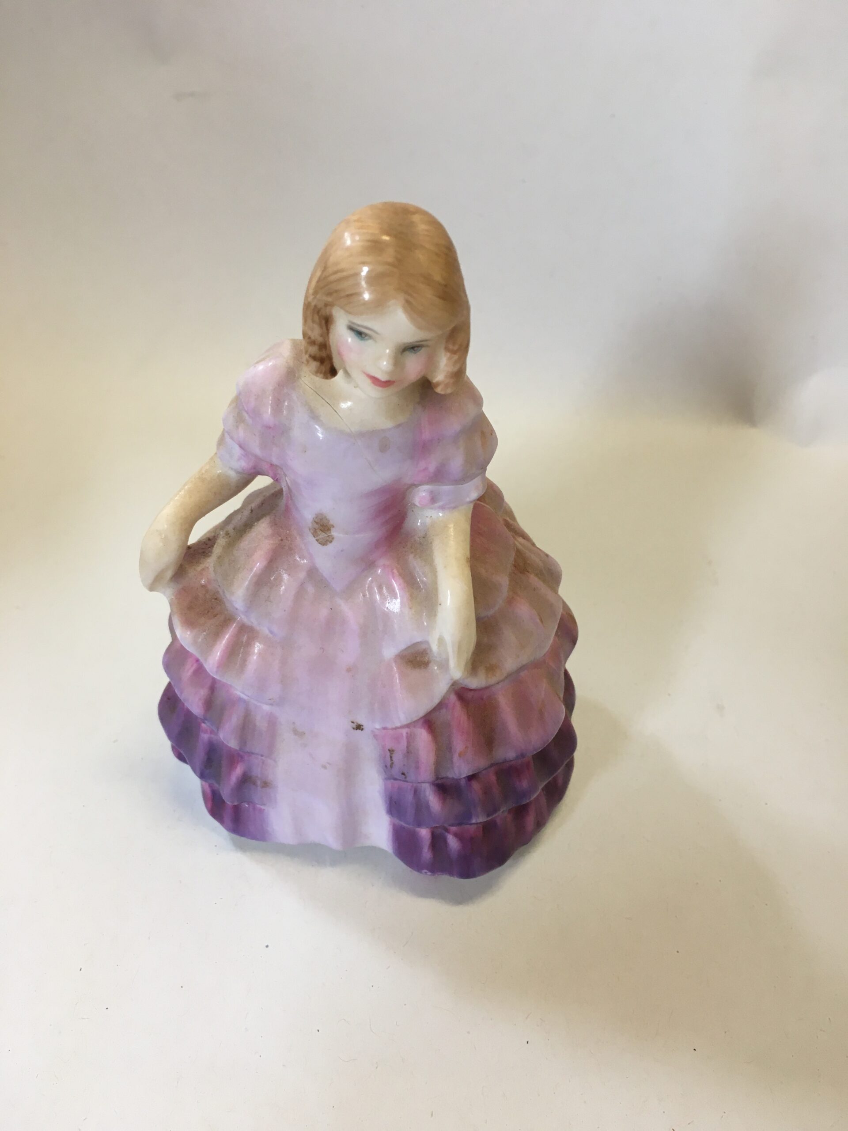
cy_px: 566
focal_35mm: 29
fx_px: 947
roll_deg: -2.2
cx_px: 424
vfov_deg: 61.7
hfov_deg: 48.2
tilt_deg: -43.3
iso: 64
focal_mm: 4.15
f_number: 2.2
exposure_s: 1/33
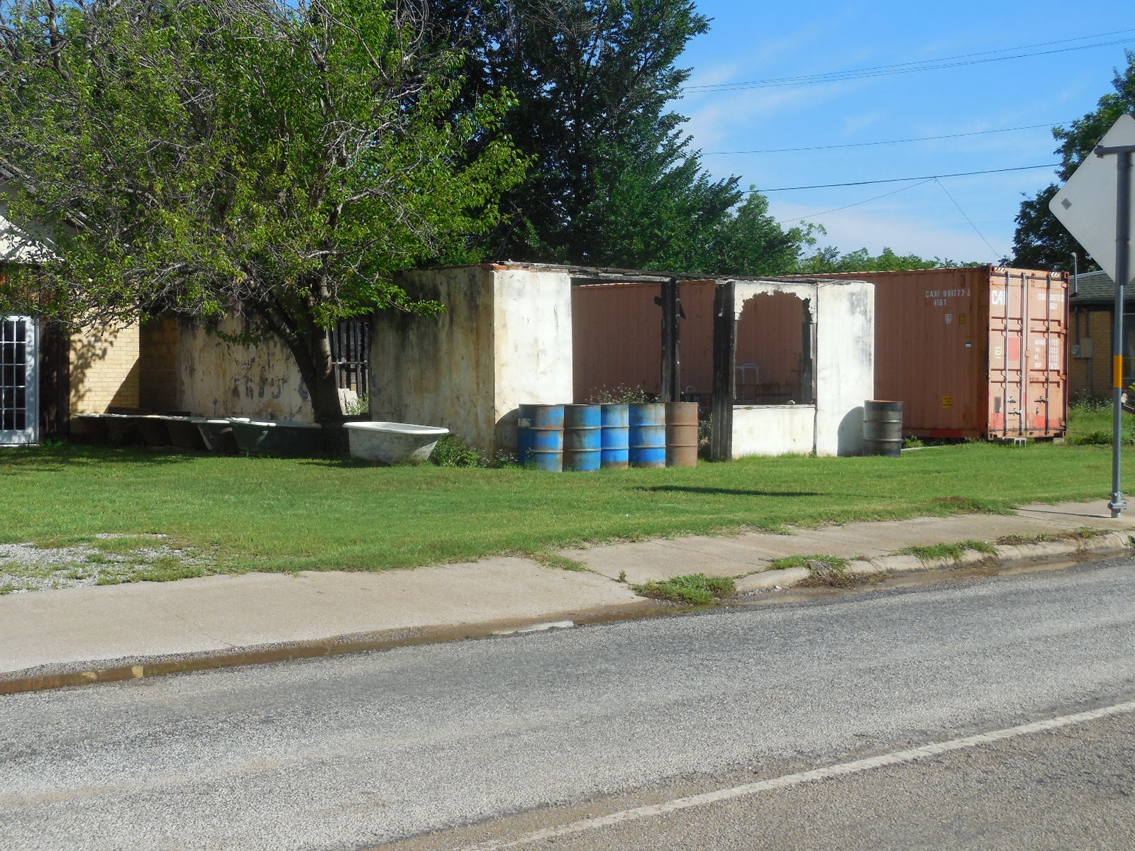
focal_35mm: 66
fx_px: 2164
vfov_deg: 22.3
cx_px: 568
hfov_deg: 29.4
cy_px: 426
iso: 125
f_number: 4.2
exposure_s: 1/1000
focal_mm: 10.9
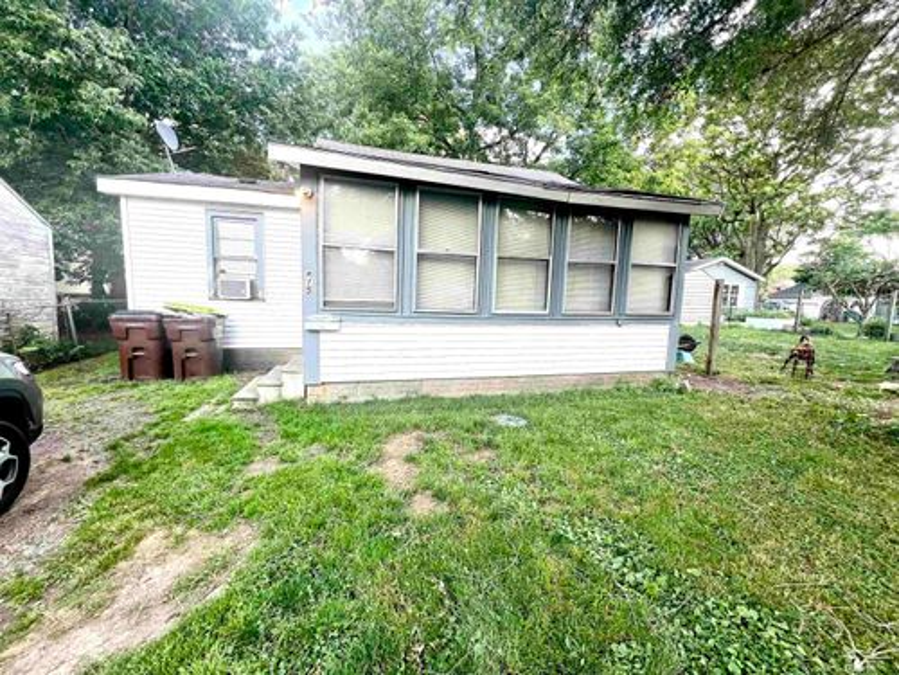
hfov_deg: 106.2
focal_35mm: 13
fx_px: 338
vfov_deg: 89.9
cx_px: 450
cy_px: 338
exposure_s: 1/146
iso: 32
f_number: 1.8
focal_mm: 1.57
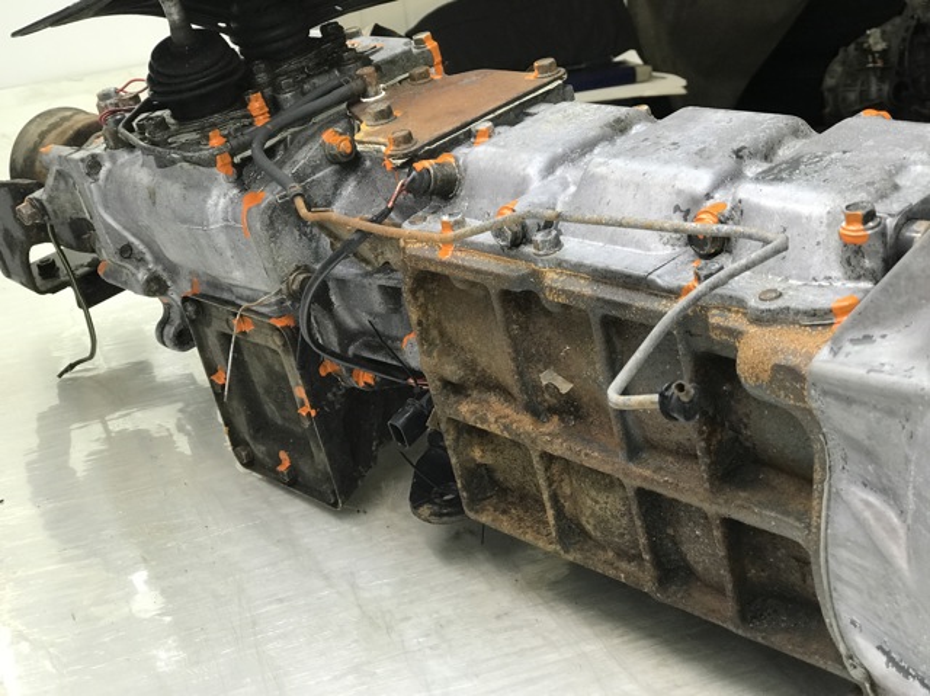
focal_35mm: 57
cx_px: 465
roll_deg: +8.6
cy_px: 348
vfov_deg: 25.6
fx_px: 1530
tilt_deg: -20.8
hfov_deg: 33.8
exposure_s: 1/50
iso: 64
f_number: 2.8
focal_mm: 6.6
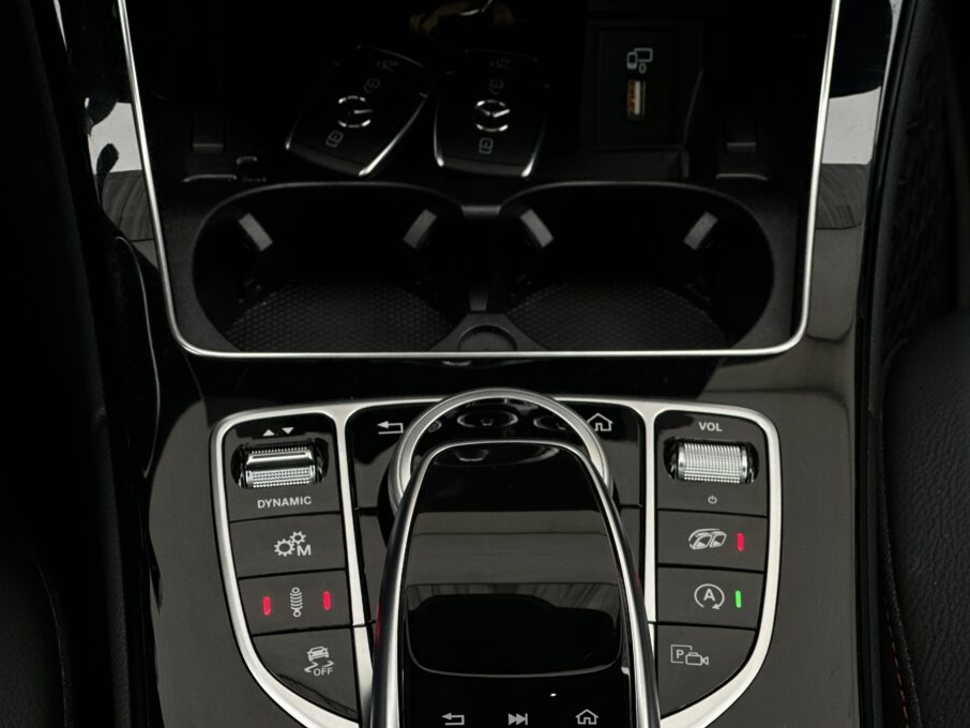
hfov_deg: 22.5
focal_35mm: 87
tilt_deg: -54.4
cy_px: 383
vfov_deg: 17.0
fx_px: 2439
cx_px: 481
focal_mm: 9
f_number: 2.8
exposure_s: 1/121
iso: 125
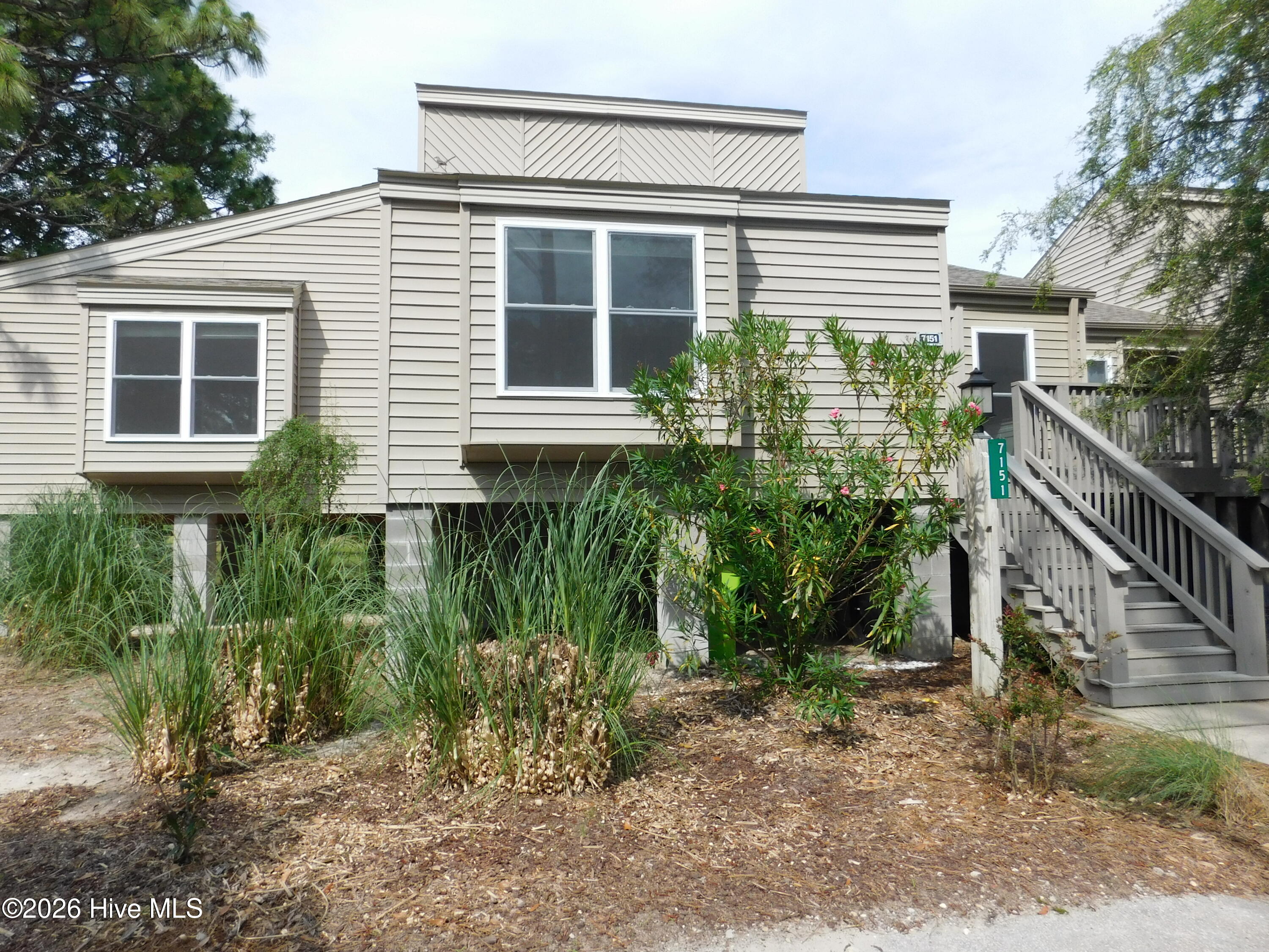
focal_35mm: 23
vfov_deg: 58.9
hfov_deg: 73.9
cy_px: 476
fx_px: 843
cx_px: 634
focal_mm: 4
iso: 125
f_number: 6
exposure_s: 1/400
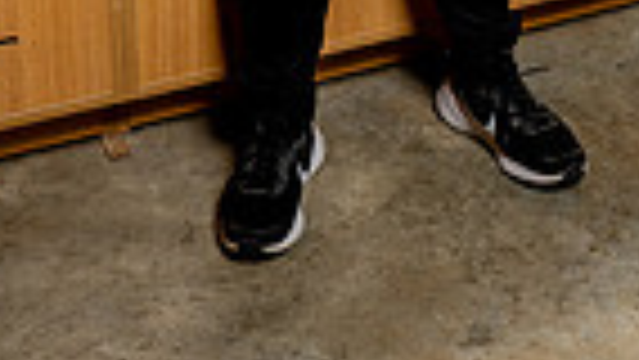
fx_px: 1627
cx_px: 392
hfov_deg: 22.2
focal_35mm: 96
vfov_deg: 10.5
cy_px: -558
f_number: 8
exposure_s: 1/250
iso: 200
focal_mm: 29
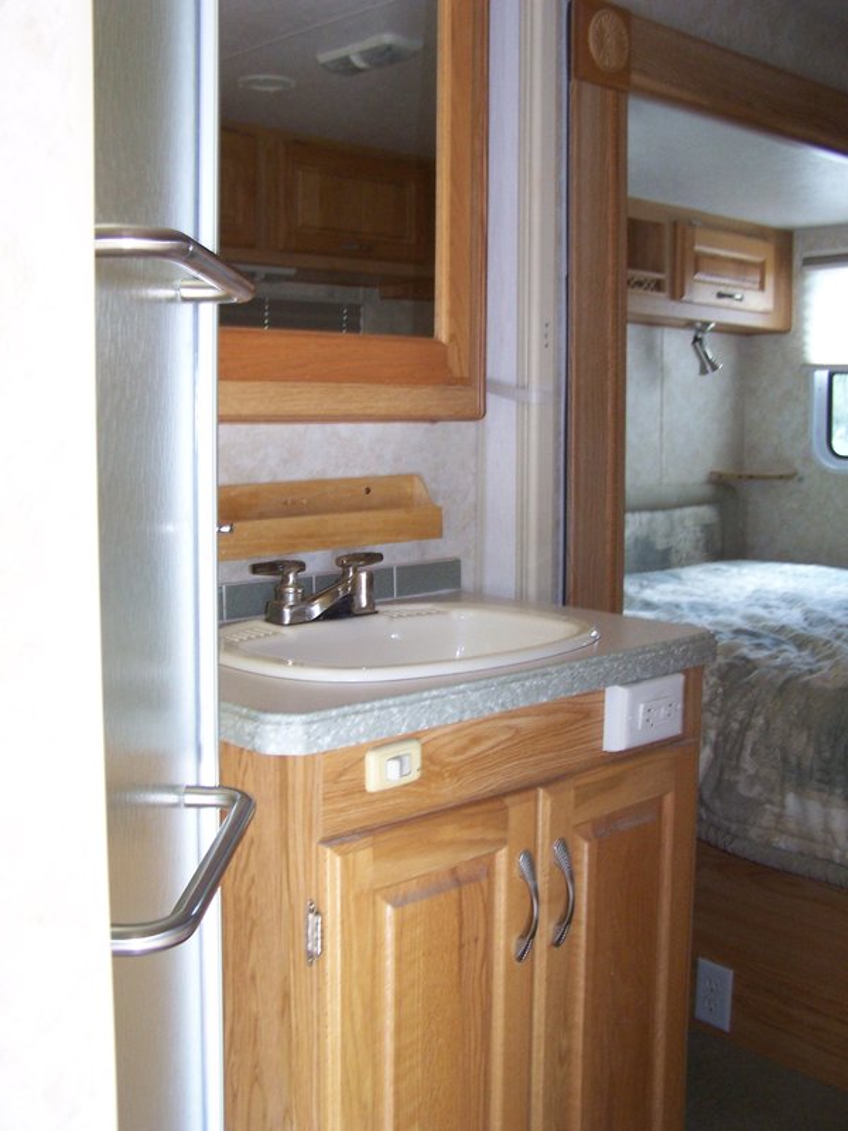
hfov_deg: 37.7
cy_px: 566
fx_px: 1241
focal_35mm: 38
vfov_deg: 49.0
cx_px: 424
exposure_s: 1/20
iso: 140
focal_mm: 6.3
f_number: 2.8
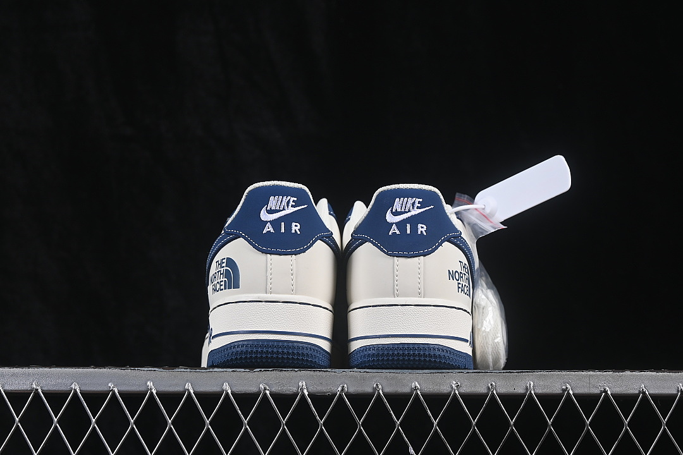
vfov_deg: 18.2
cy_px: 228
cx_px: 342
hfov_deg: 27.0
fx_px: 1423
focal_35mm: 75
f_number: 8
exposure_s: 1/80
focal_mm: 50
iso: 160
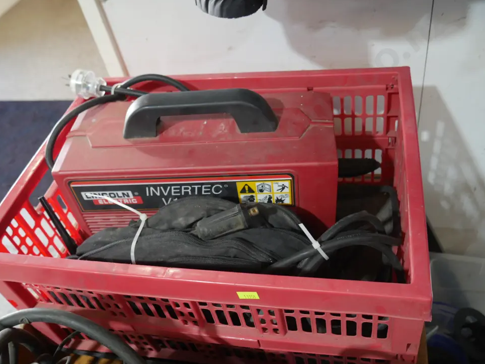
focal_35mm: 34
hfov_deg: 54.0
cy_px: 172
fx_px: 476
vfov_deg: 41.8
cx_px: 238
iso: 1000
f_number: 3.6
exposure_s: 1/60
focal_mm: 16
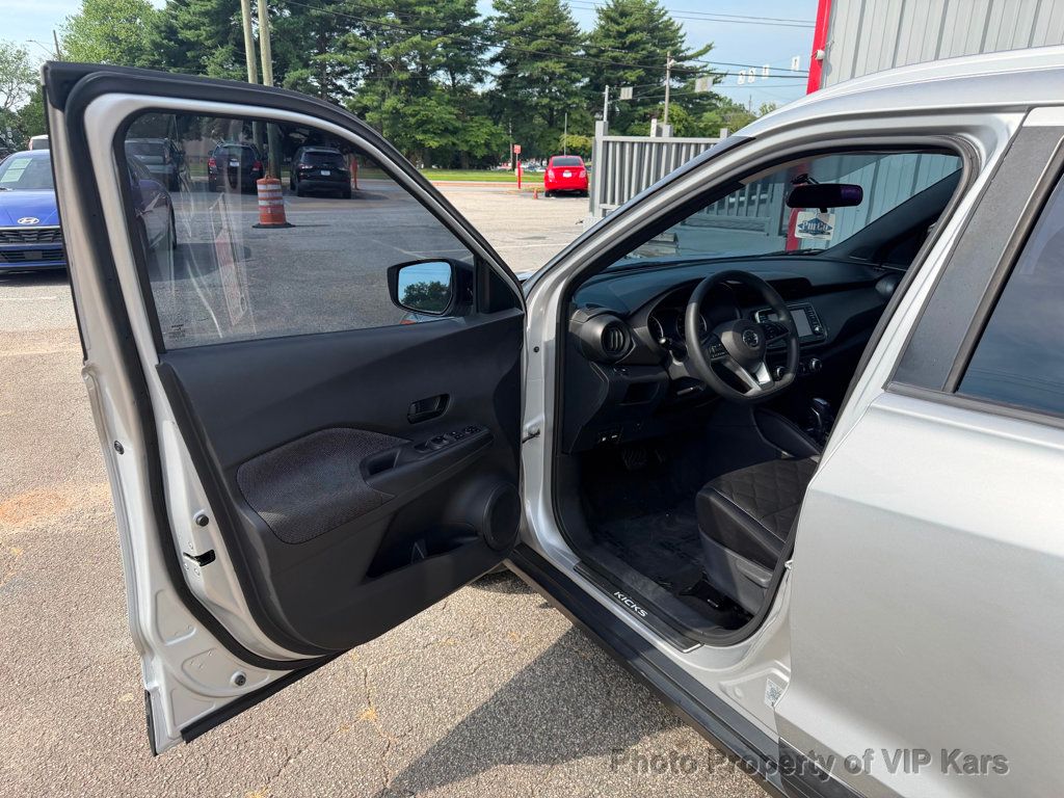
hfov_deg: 71.6
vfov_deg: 56.8
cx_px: 532
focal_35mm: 24
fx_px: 738
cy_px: 399
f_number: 1.78
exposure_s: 1/1901
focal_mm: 6.76
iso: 100
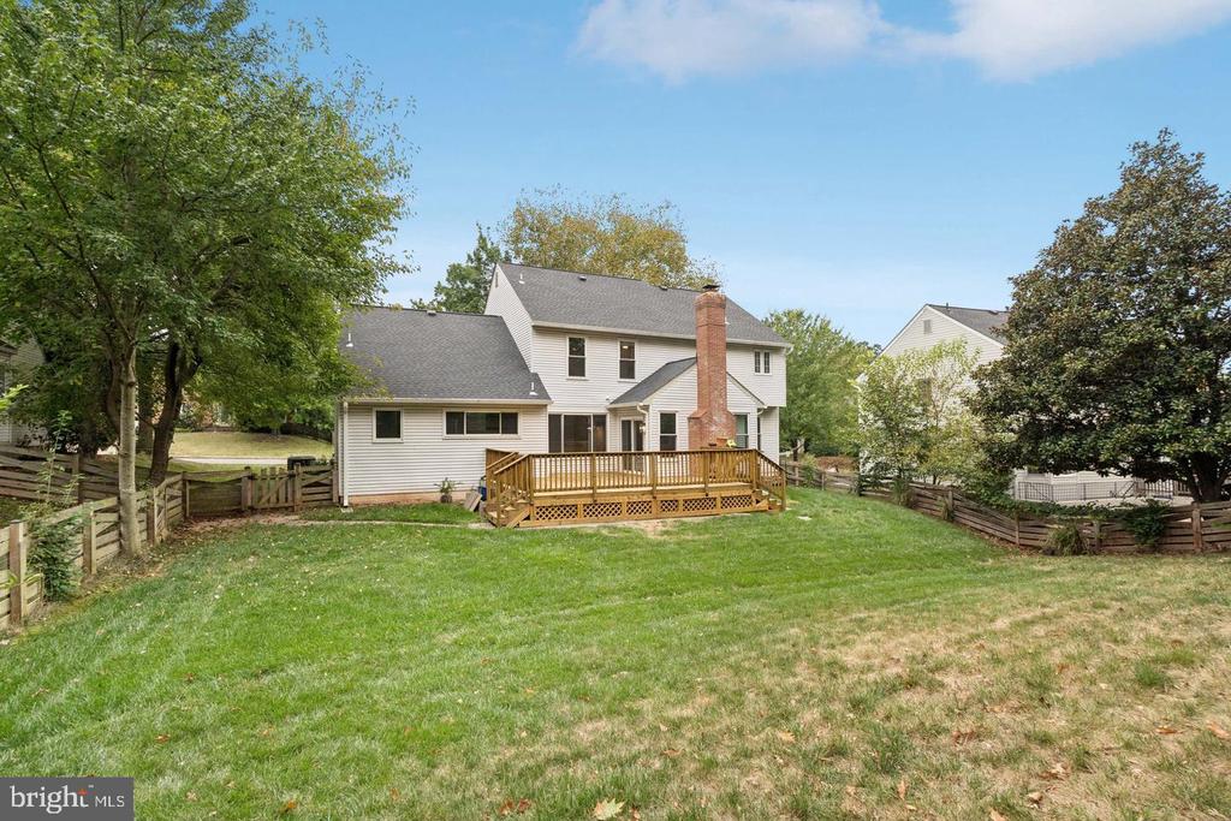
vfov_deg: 73.8
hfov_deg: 96.7
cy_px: 410
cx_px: 616
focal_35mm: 16
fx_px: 547
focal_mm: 16
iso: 1250
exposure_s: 1/640
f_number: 8
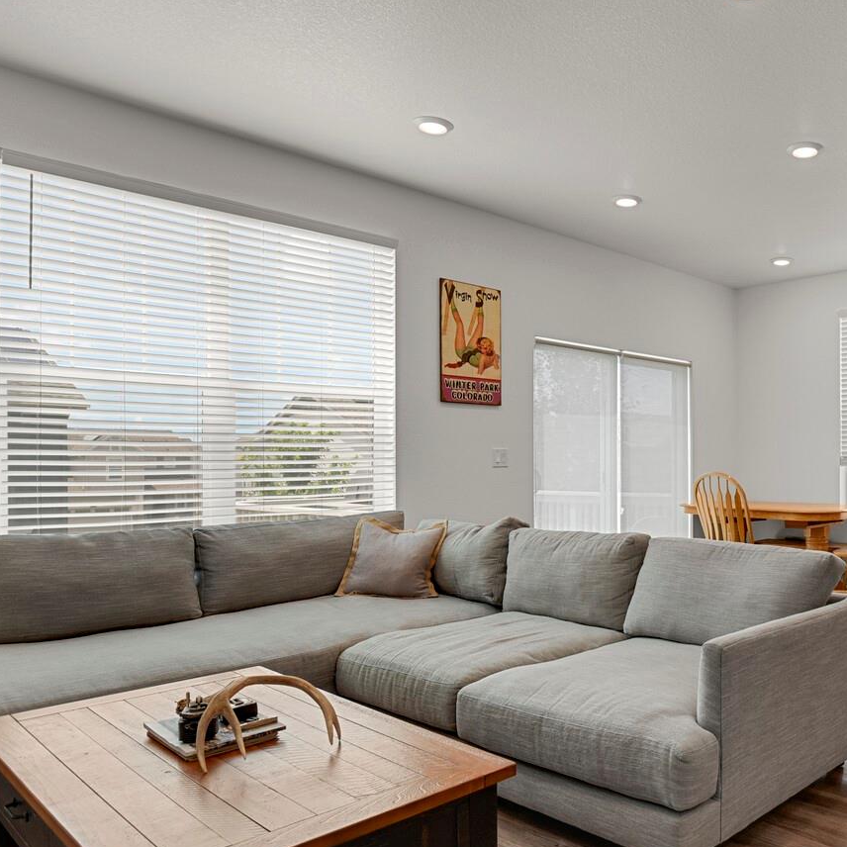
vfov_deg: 58.9
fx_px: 747
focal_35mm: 27
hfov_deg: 54.5
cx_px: 691
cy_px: 470
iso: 1600
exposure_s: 1/20
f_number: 8
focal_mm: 17
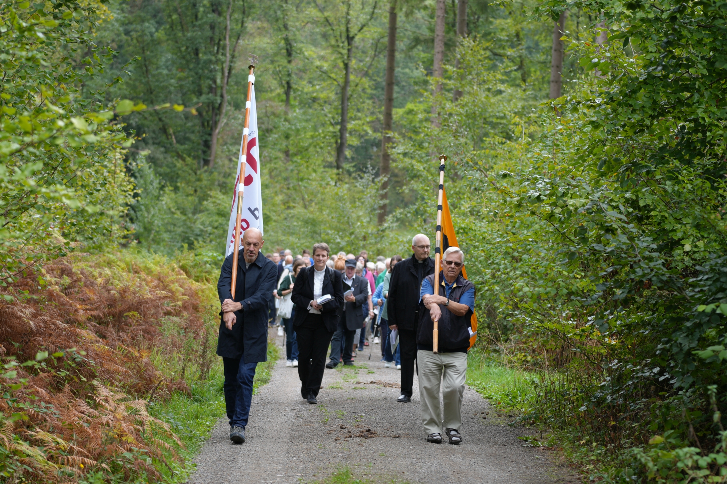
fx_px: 2211
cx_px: 364
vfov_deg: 12.5
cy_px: 242
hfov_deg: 18.7
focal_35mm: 110
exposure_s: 1/200
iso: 100
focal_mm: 73
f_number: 2.8
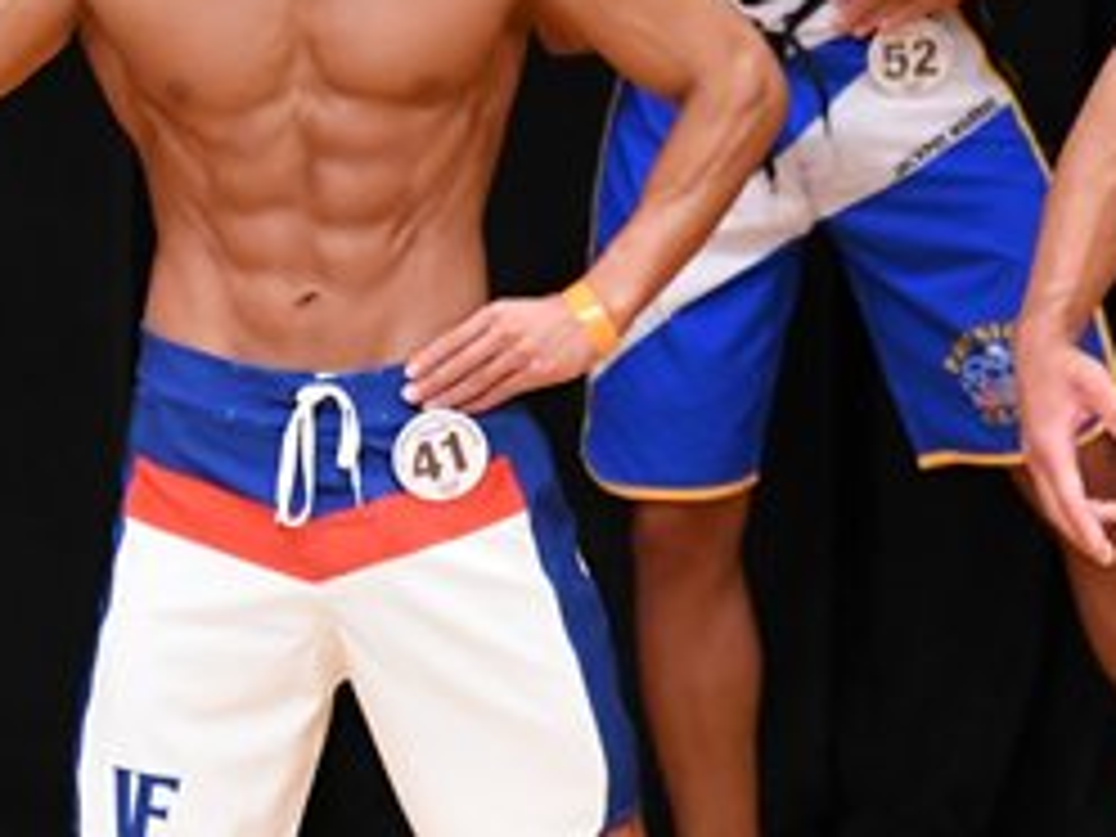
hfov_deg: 2.2
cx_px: -394
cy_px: 418
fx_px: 29080
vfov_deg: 1.6
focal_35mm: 902
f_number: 5.6
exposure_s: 1/400
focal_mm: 200
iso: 4000
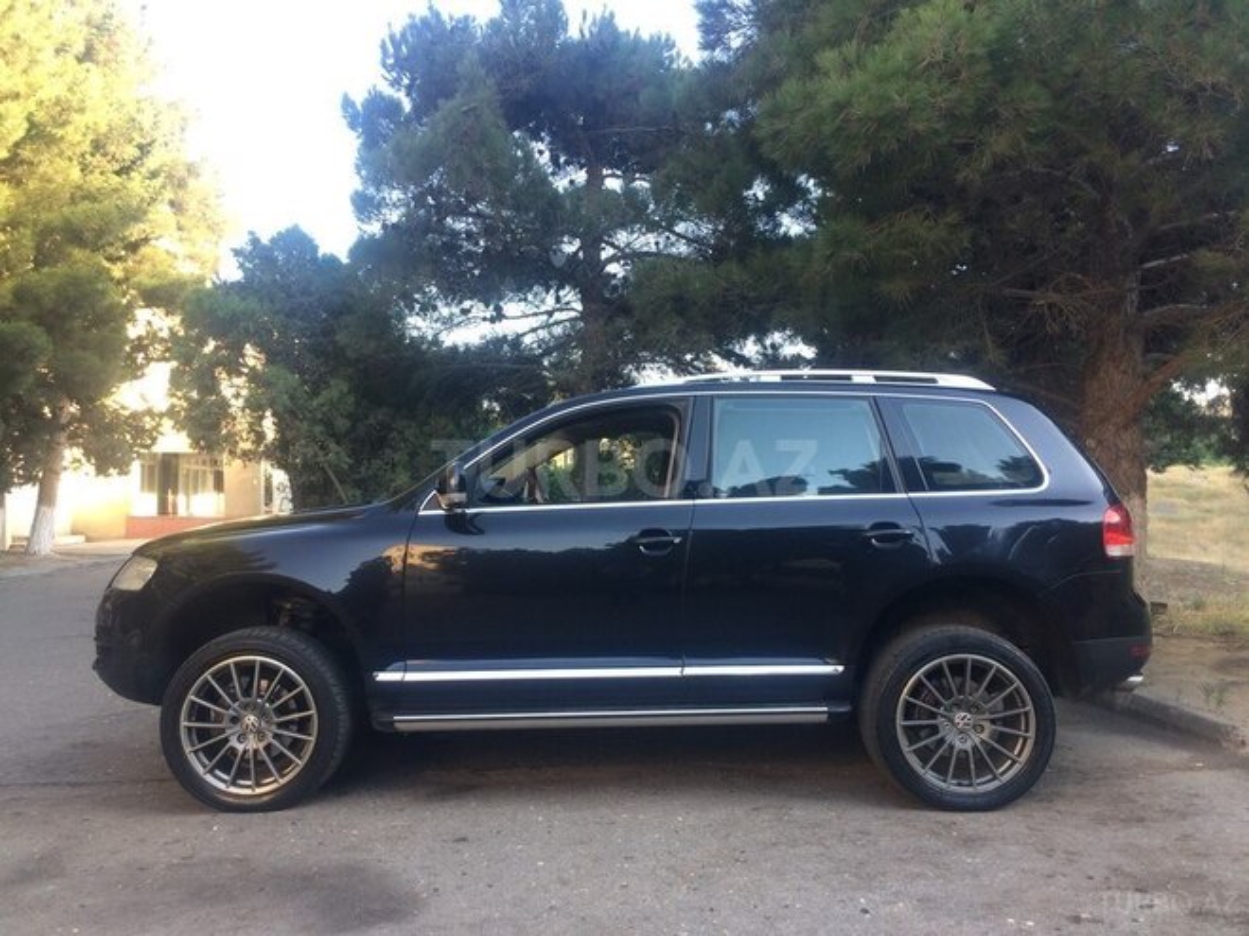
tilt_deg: +1.2
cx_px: 624
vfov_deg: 48.2
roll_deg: -1.0
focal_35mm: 29
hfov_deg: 61.7
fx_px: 1046
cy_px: 468
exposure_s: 1/100
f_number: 2.2
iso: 32
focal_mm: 4.15
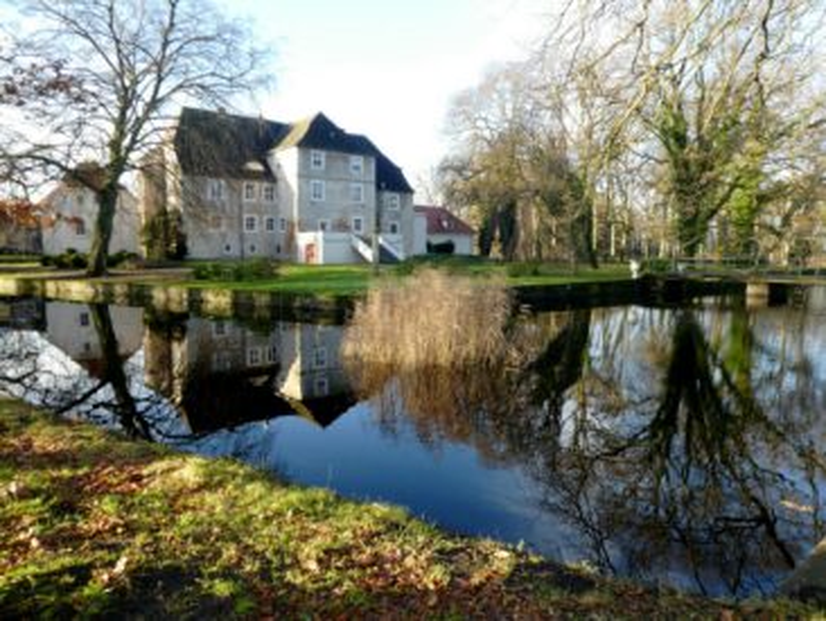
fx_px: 573
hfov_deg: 71.6
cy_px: 310
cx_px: 413
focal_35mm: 24
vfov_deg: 56.9
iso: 80
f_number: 3.3
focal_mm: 4.3
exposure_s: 1/80
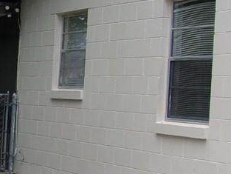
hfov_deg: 13.9
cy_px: 132
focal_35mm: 138
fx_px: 921
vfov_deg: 10.7
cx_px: -49
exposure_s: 1/320
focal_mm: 4.9
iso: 80
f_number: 3
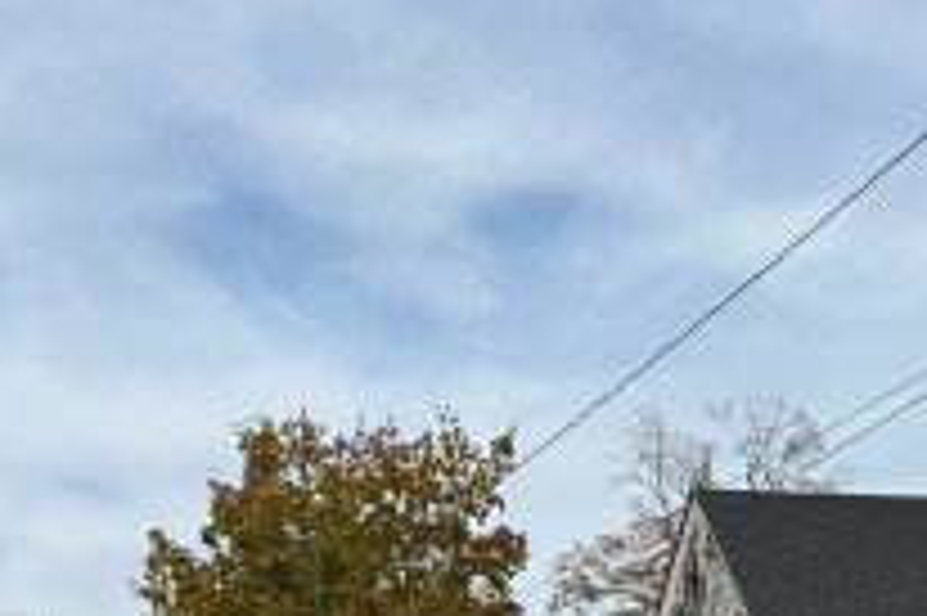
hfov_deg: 32.2
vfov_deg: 20.6
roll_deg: -0.4
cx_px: 315
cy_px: 715
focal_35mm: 62
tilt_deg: +4.9
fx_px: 1595
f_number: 1.78
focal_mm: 6.76
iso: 80
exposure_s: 1/3597
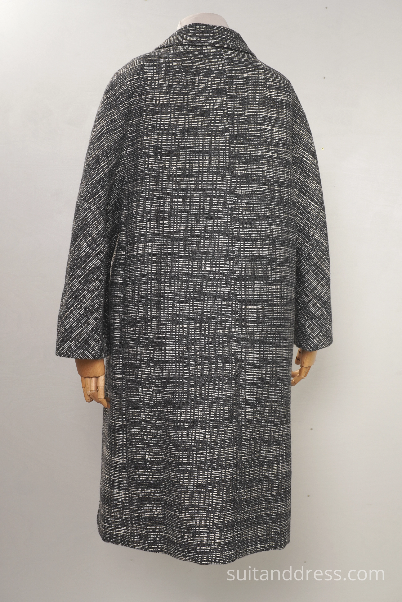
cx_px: 201
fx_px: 804
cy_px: 301
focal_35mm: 48
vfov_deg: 41.1
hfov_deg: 28.1
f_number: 7.1
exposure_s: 1/10
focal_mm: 32
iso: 200
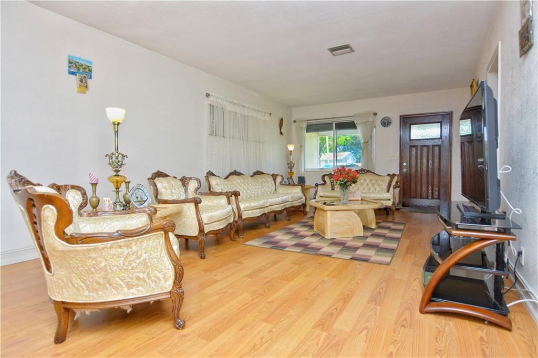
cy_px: 179
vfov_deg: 67.3
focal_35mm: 18
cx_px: 269
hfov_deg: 90.0
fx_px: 269
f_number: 7.1
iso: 320
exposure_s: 1/100
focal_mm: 12
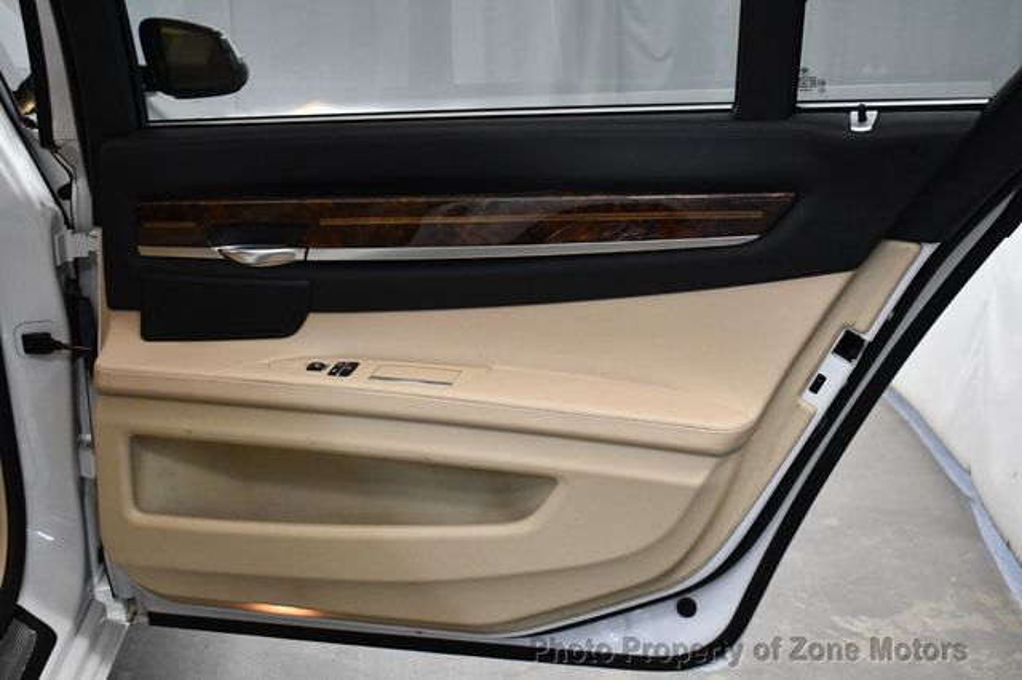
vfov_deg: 26.5
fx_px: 1447
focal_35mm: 51
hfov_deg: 38.9
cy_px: 340
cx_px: 511
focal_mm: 34
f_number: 4.5
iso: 2500
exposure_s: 1/125
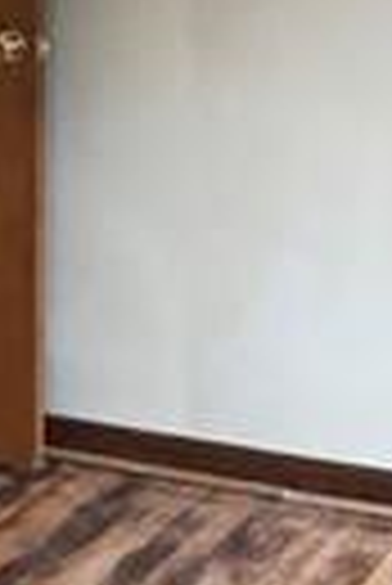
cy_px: 104
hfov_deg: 9.7
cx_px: -324
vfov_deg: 15.2
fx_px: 2183
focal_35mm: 134
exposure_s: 1/15
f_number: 1.8
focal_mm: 4
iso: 80
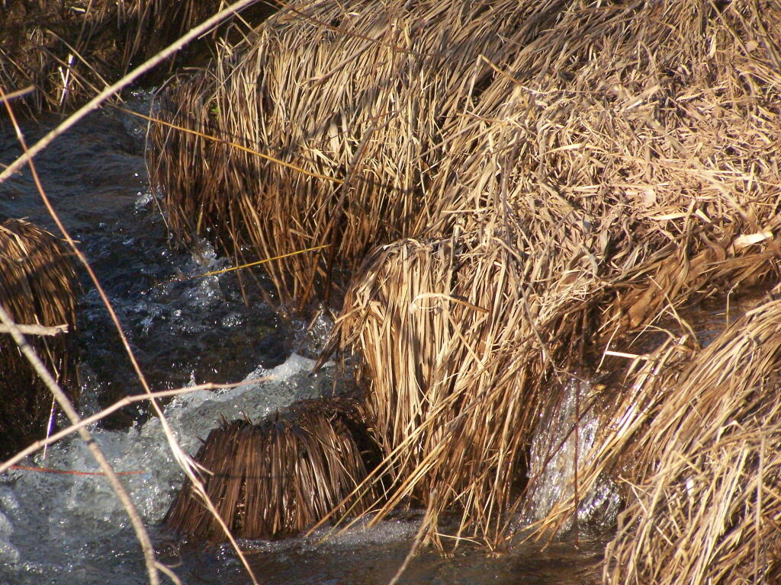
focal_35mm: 317
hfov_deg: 6.3
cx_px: 390
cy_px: 292
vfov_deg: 4.7
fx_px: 7152
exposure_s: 1/640
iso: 400
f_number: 3.6
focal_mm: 52.6
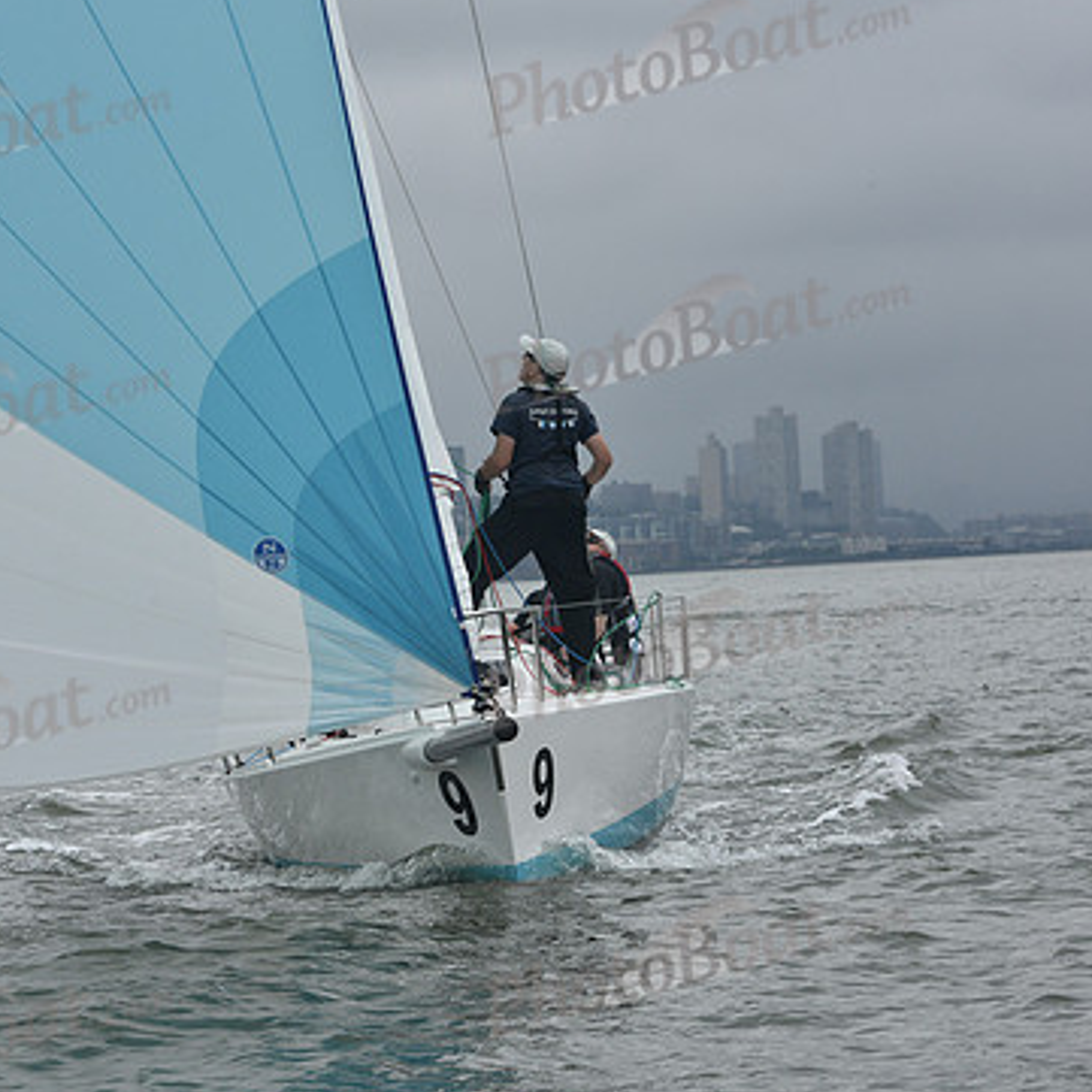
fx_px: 4783
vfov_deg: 13.0
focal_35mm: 134
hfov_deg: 13.0
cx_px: 330
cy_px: 537
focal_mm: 98
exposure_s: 1/800
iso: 400
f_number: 9
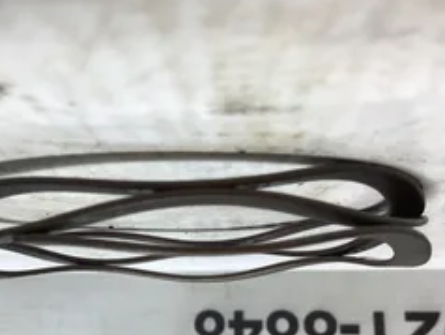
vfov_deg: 28.0
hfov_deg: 36.4
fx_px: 669
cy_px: 210
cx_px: 150
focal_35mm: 52
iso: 25
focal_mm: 3.3
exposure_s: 1/120
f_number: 2.4
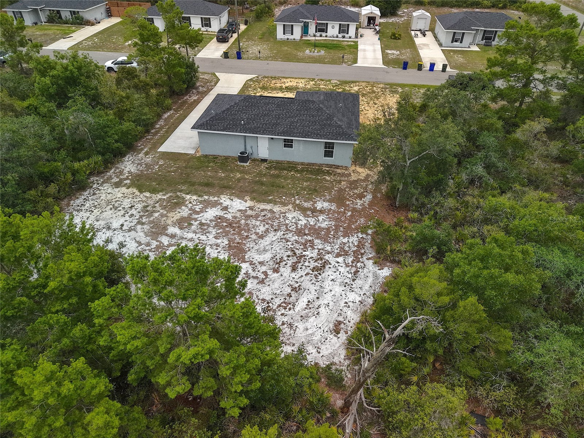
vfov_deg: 56.8
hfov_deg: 71.6
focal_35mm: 24
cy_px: 219
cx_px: 292
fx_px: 405
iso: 800
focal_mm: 8.67
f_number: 1.8
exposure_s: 1/8000
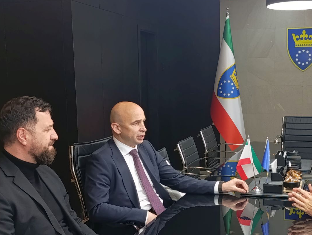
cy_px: 158
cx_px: 205
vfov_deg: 26.5
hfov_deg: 34.6
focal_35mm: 55
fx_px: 497
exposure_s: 1/100
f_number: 1.6
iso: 500
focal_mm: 6.14
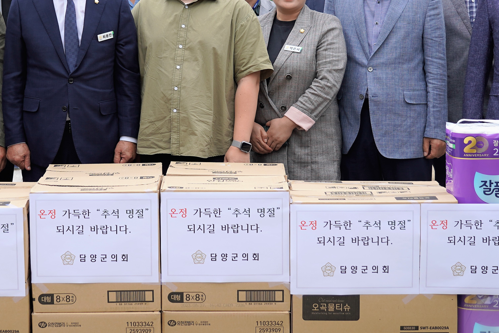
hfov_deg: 24.7
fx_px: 1137
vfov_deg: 16.6
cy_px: 93
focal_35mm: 82
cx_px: 181
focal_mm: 41
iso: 125
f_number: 4
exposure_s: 1/160
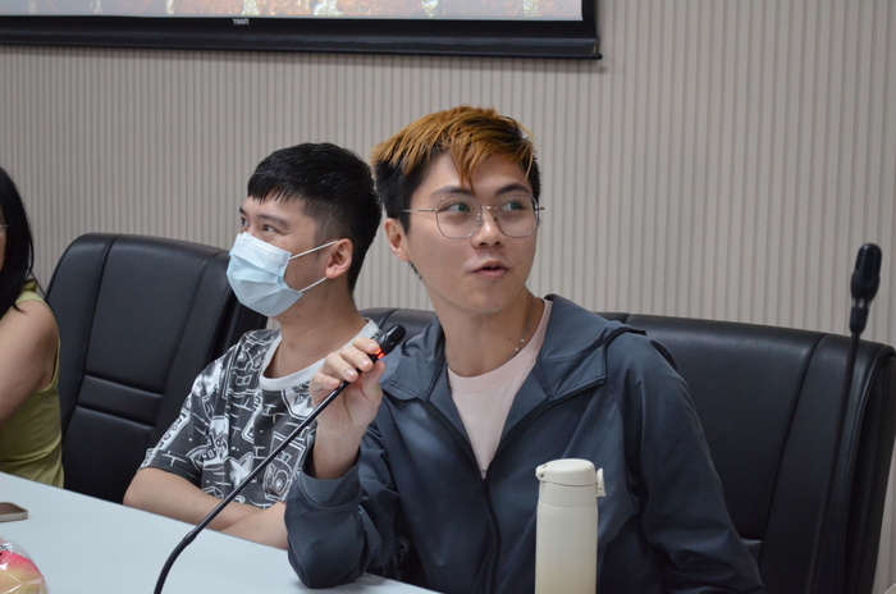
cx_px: 448
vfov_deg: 16.5
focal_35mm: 82
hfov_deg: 24.7
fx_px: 2050
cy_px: 297
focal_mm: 55
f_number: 5.6
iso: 2000
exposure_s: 1/125
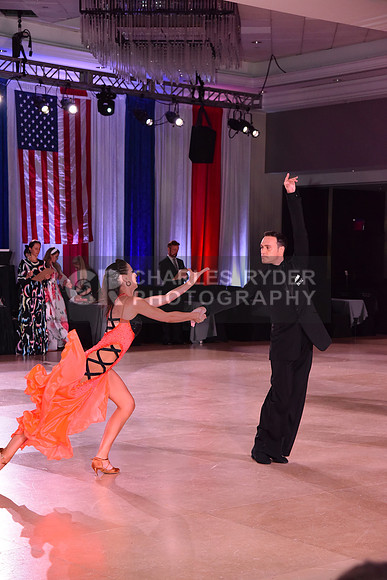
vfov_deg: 28.8
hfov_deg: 19.5
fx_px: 1128
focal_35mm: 70
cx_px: 194
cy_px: 290
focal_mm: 70
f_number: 7.1
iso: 2500
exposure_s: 1/320
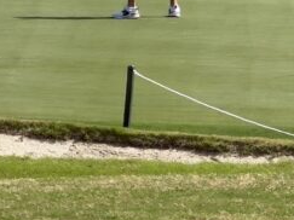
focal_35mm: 659
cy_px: -5
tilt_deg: -3.1
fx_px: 5594
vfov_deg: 2.3
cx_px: -25
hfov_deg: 3.0
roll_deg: +1.8
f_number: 2.8
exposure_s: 1/671
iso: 16
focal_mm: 16.89
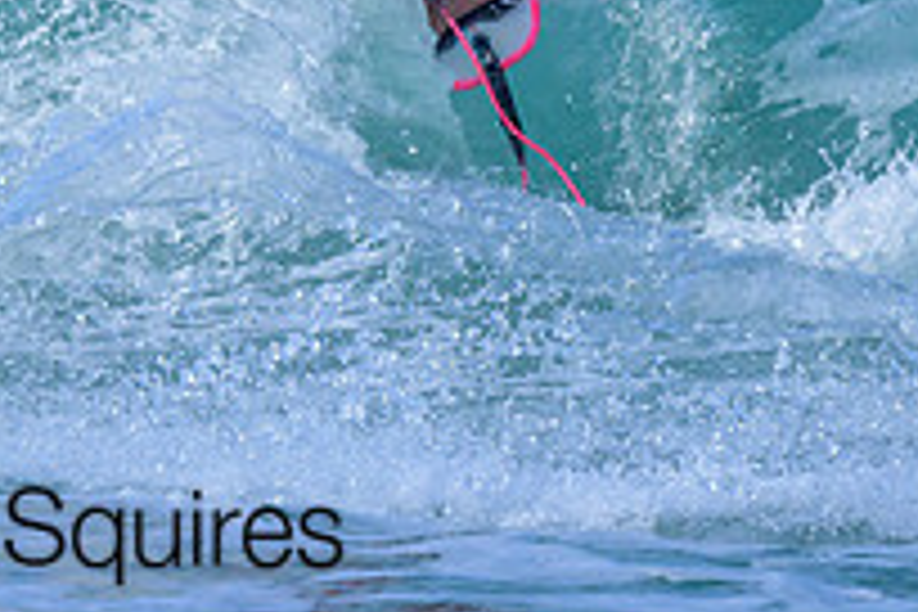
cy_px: -420
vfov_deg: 0.4
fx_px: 79477
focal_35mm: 3117
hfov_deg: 0.7
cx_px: 258
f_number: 6.3
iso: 560
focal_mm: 800
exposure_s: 1/2000
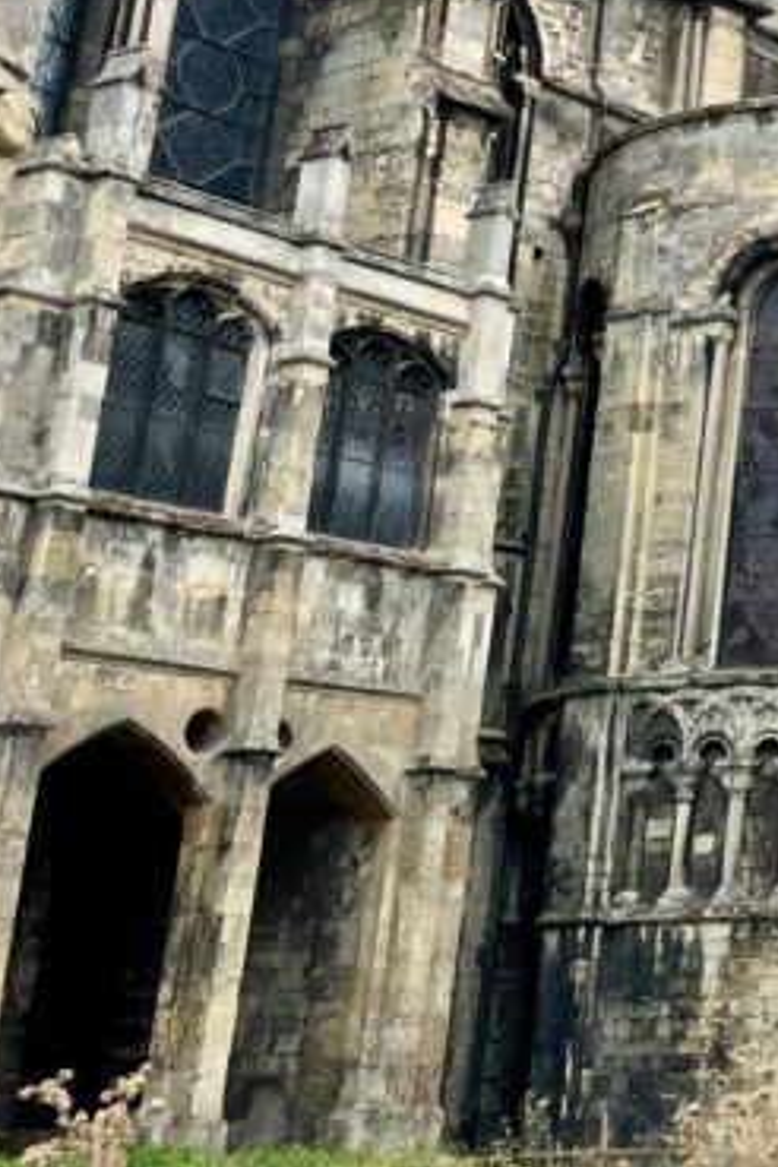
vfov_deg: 26.3
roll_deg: +1.8
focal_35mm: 75
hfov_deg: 15.2
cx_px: 1493
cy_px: 158
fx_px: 2431
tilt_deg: +19.1
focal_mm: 4.2
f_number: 1.6
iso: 32
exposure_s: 1/1575
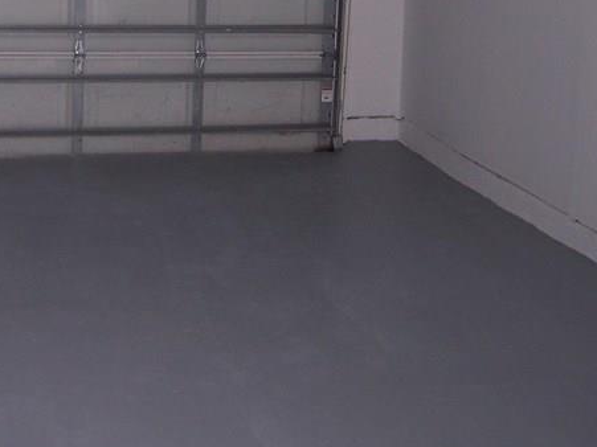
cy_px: -7
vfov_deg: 19.1
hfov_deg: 25.7
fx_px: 1293
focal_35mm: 75
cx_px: 163
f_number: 2.8
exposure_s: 1/60
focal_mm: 5.5
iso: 80
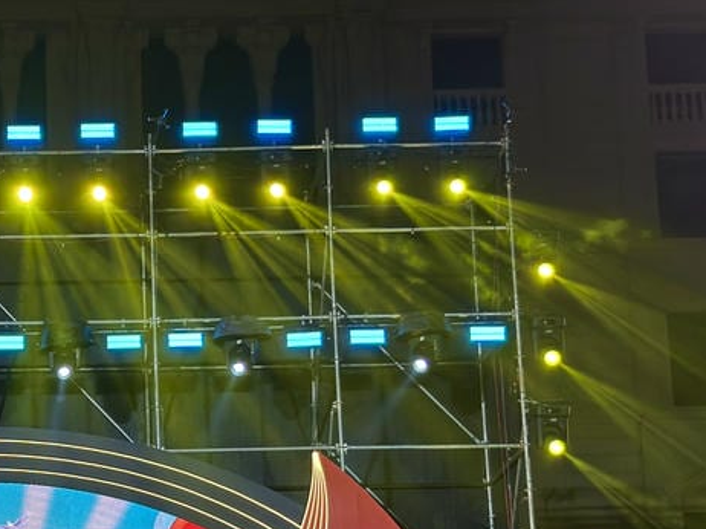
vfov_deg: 14.1
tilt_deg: +13.7
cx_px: -14
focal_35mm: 104
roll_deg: +0.1
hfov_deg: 18.4
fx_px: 2120
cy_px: 460
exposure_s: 1/122
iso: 80
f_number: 1.78
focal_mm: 6.86
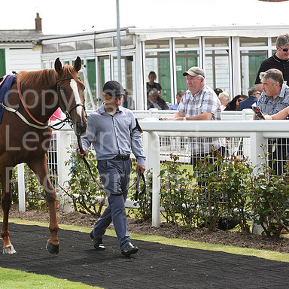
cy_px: 145
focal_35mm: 154
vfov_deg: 11.3
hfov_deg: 11.3
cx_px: 103
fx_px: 1455
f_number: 6.3
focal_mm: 120
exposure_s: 1/800
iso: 400
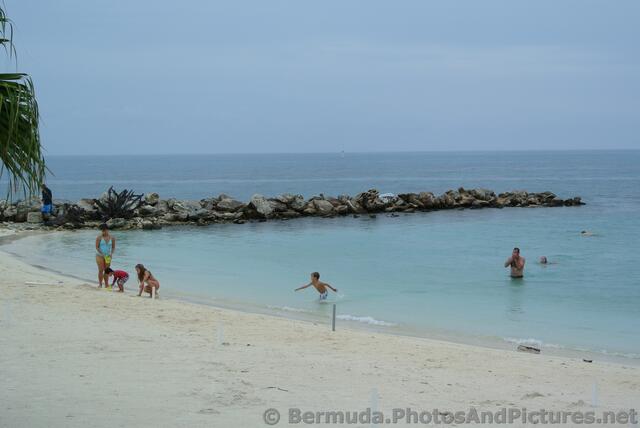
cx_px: 320
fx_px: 1210
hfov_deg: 29.6
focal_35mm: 68
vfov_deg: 20.1
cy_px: 214
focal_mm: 25.2
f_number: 5.3
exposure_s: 1/400
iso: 100
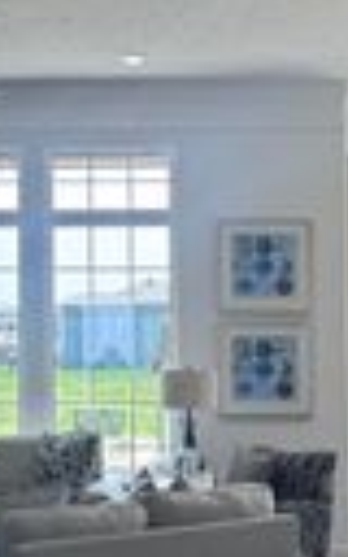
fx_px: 1502
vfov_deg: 21.0
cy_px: 276
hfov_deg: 13.1
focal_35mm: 99
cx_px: 52
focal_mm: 6.76
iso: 64
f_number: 1.78
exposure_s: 1/237
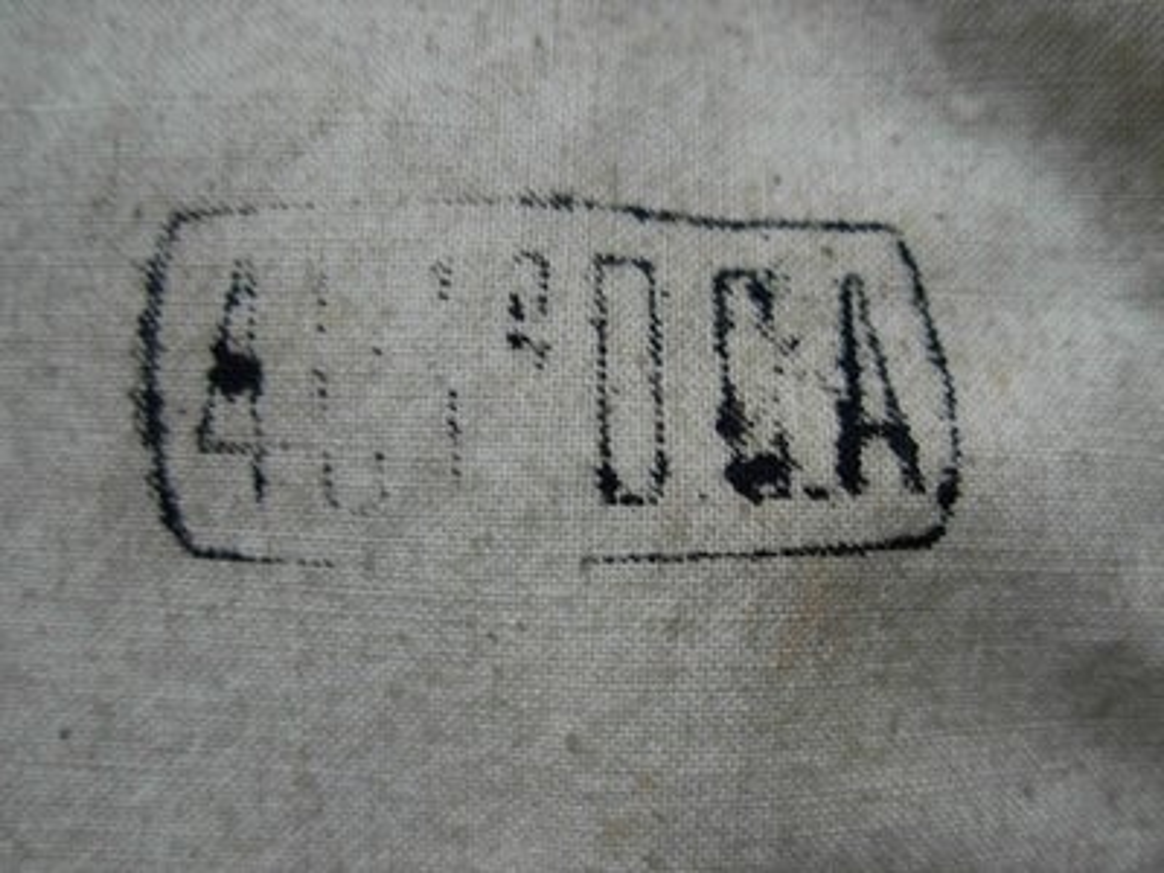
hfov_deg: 49.0
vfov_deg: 37.7
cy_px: 436
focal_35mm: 38
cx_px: 582
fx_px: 1278
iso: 79
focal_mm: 6.3
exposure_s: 1/26.9
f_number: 2.9
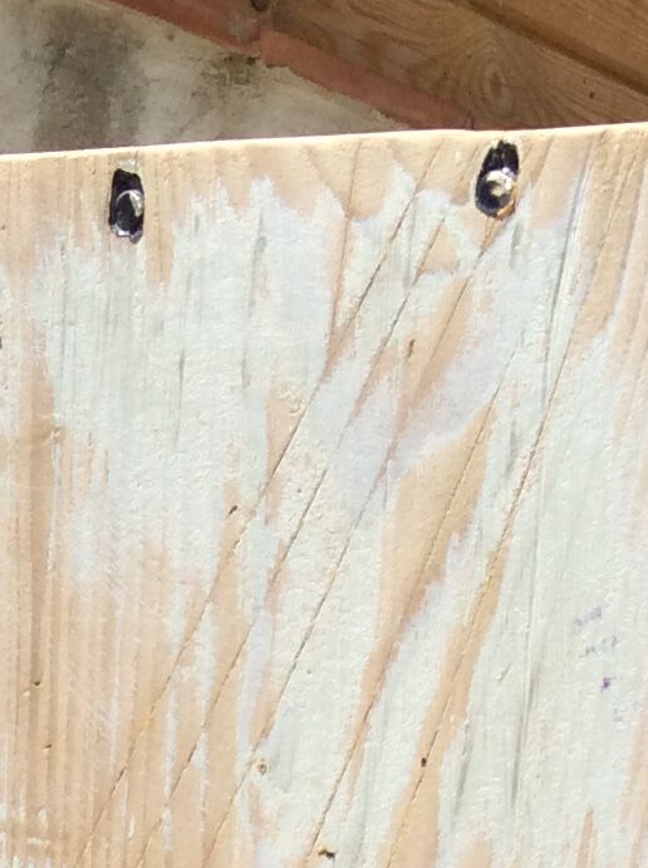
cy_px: 1555
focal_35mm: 120
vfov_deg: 14.5
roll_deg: -2.5
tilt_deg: -15.6
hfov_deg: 12.3
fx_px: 3004
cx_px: 141
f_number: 2.4
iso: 32
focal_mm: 3.3
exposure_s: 1/1431
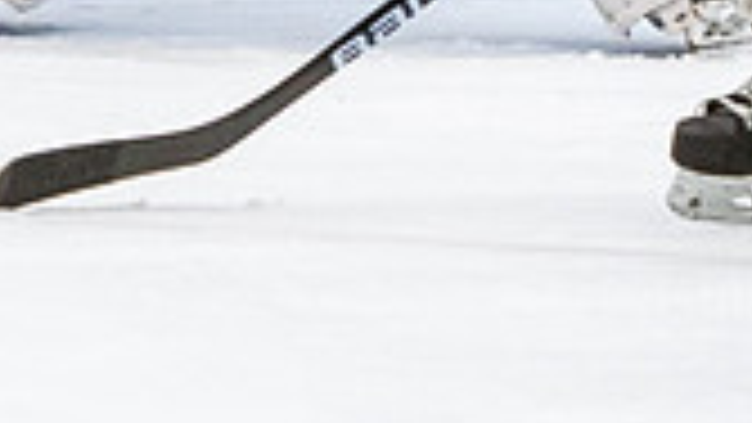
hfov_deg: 2.1
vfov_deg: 1.2
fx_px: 20083
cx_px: 480
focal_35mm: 1007
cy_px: -682
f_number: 2.8
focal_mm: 120
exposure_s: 1/640
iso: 1800
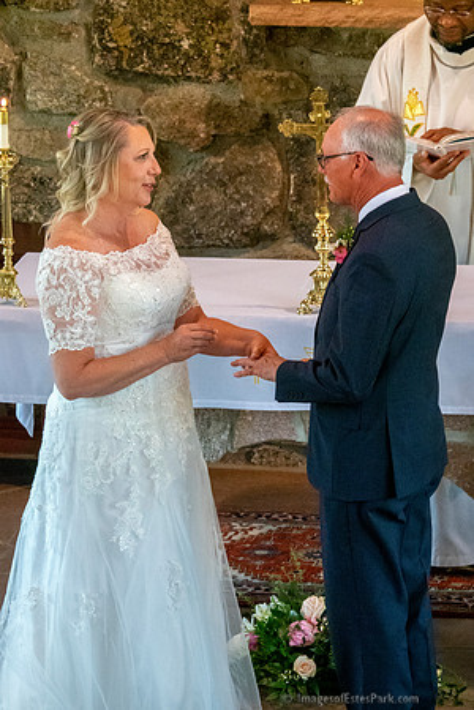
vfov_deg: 10.7
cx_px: 237
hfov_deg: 7.2
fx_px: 3792
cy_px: 355
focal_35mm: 192
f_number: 4
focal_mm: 70.27
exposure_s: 1/160
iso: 3200
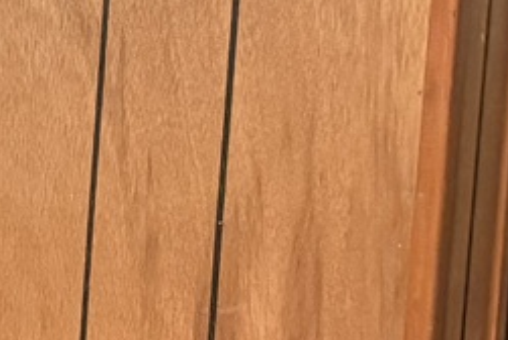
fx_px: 2020
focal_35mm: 143
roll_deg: -1.5
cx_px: -888
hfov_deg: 10.9
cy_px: 409
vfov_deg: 9.5
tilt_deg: -4.7
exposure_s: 1/40
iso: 640
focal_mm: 6.76
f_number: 1.78
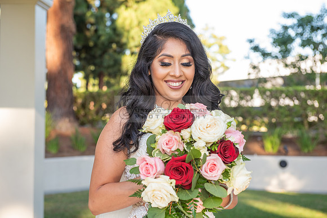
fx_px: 636
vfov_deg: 19.5
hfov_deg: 28.8
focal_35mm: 70
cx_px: 164
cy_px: 109
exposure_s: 1/200
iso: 400
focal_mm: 70
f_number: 5.6
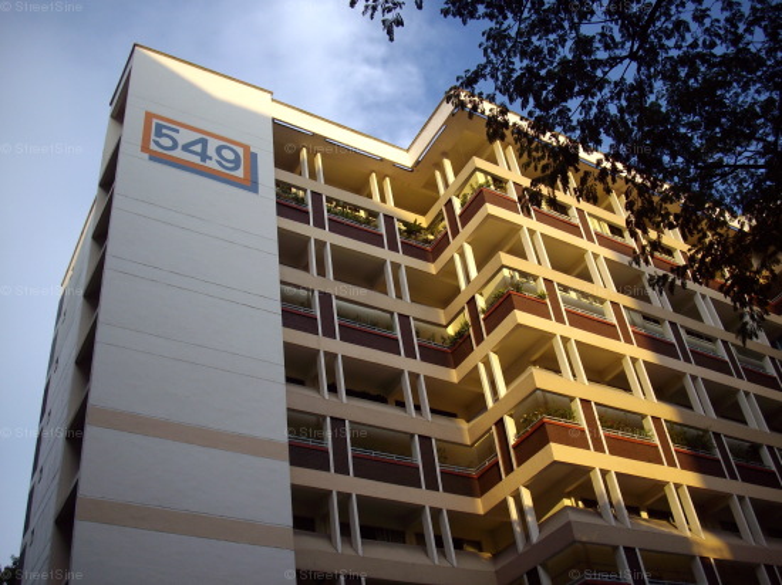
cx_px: 391
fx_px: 835
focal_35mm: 37
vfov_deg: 38.6
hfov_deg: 50.2
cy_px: 292
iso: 80
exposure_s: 1/400
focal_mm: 6.2
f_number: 2.8
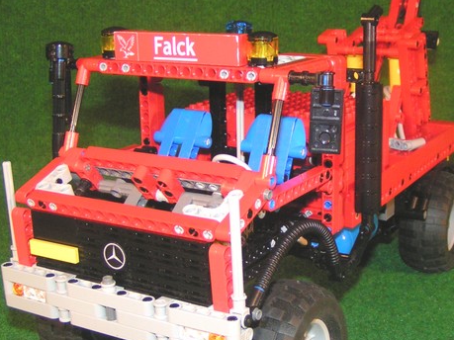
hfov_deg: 36.2
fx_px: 695
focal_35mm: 53
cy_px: 204
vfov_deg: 27.5
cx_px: 248
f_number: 2.8
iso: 200
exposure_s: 1/40
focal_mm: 5.8
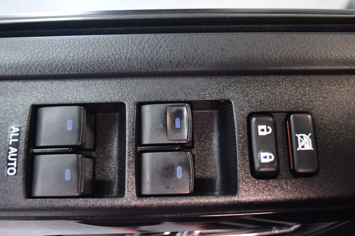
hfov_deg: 55.8
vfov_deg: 38.9
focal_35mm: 34
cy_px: 117
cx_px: 176
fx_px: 335
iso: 3600
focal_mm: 22
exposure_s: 1/60
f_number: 3.8
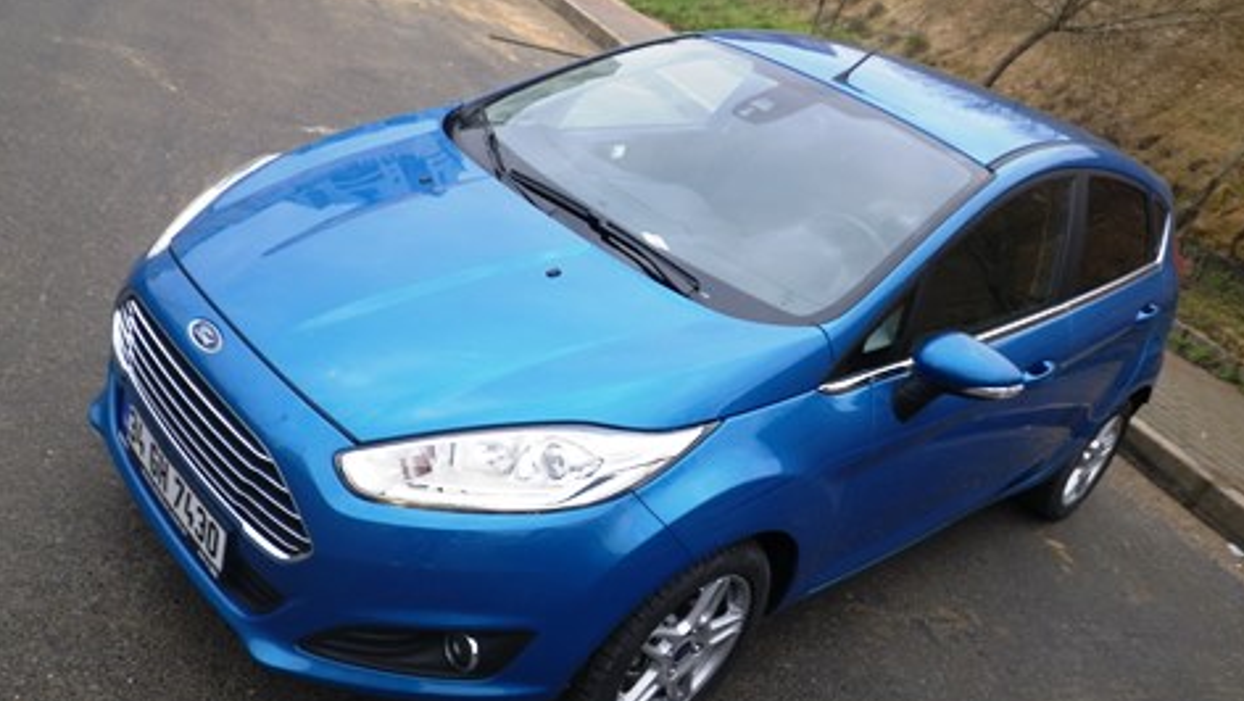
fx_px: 1023
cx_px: 630
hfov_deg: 62.6
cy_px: 329
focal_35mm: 31
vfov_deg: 37.8
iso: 80
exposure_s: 1/50
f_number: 3.5
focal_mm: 5
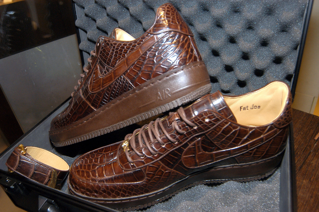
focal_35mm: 52
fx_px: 465
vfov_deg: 25.7
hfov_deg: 37.9
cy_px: 106
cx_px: 160
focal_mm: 35
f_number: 5.6
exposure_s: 1/25
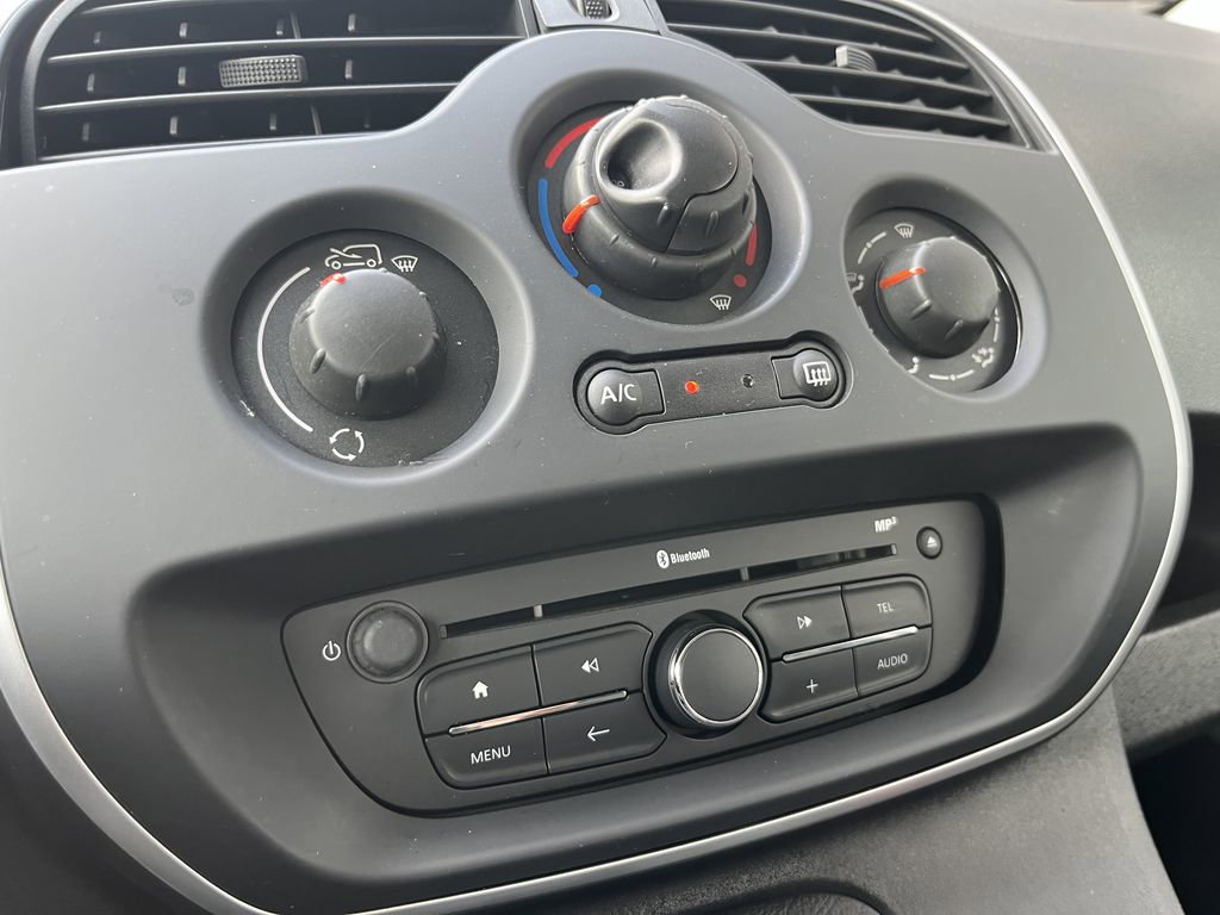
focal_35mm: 26
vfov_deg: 53.1
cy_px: 458
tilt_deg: -22.3
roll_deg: -4.1
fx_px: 916
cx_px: 610
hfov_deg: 67.3
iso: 125
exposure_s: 1/96
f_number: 1.6
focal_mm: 5.1
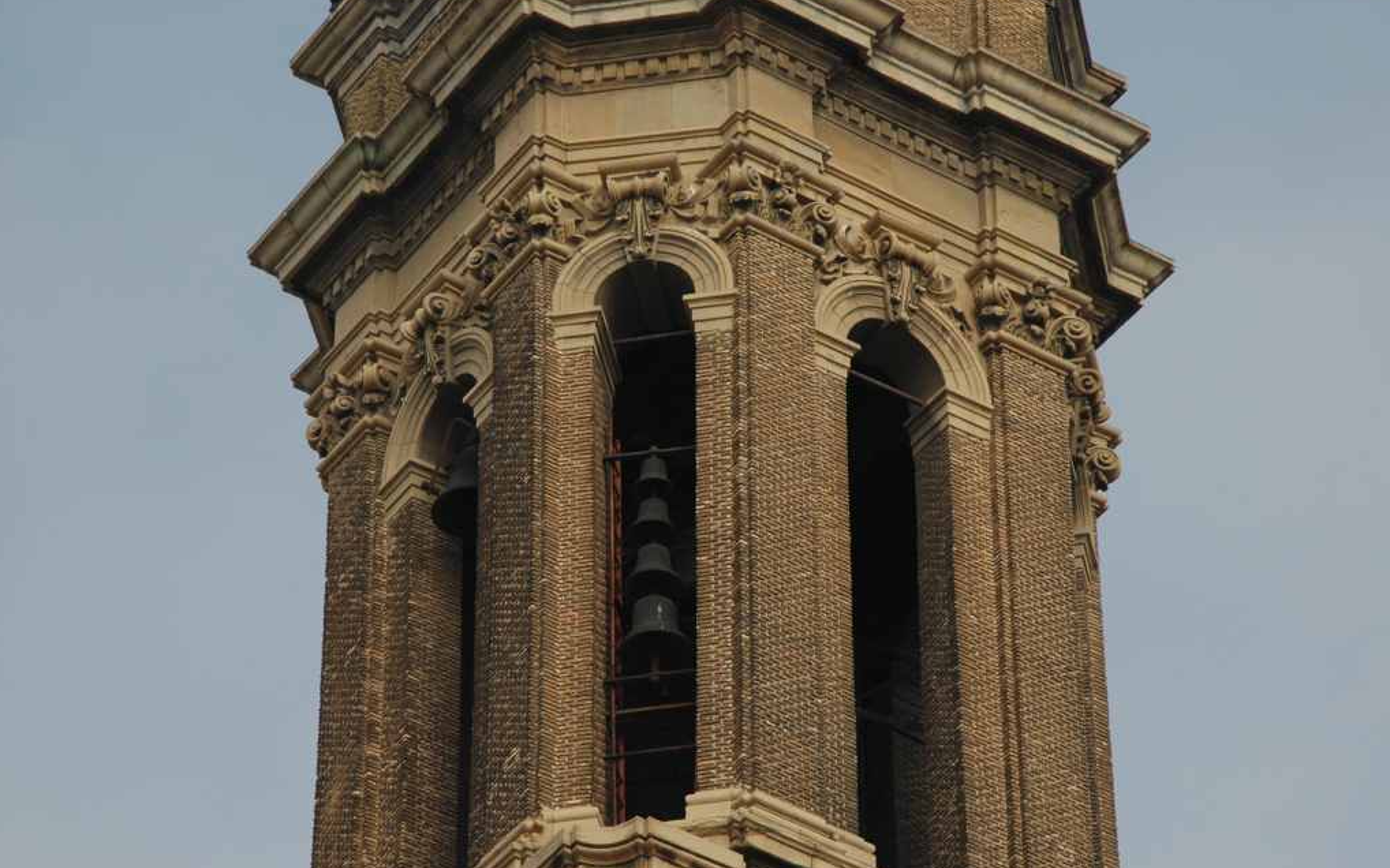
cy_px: 445
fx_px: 6515
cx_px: 692
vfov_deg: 7.6
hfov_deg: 12.2
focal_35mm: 172
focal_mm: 112
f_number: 8
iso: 400
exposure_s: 1/1000
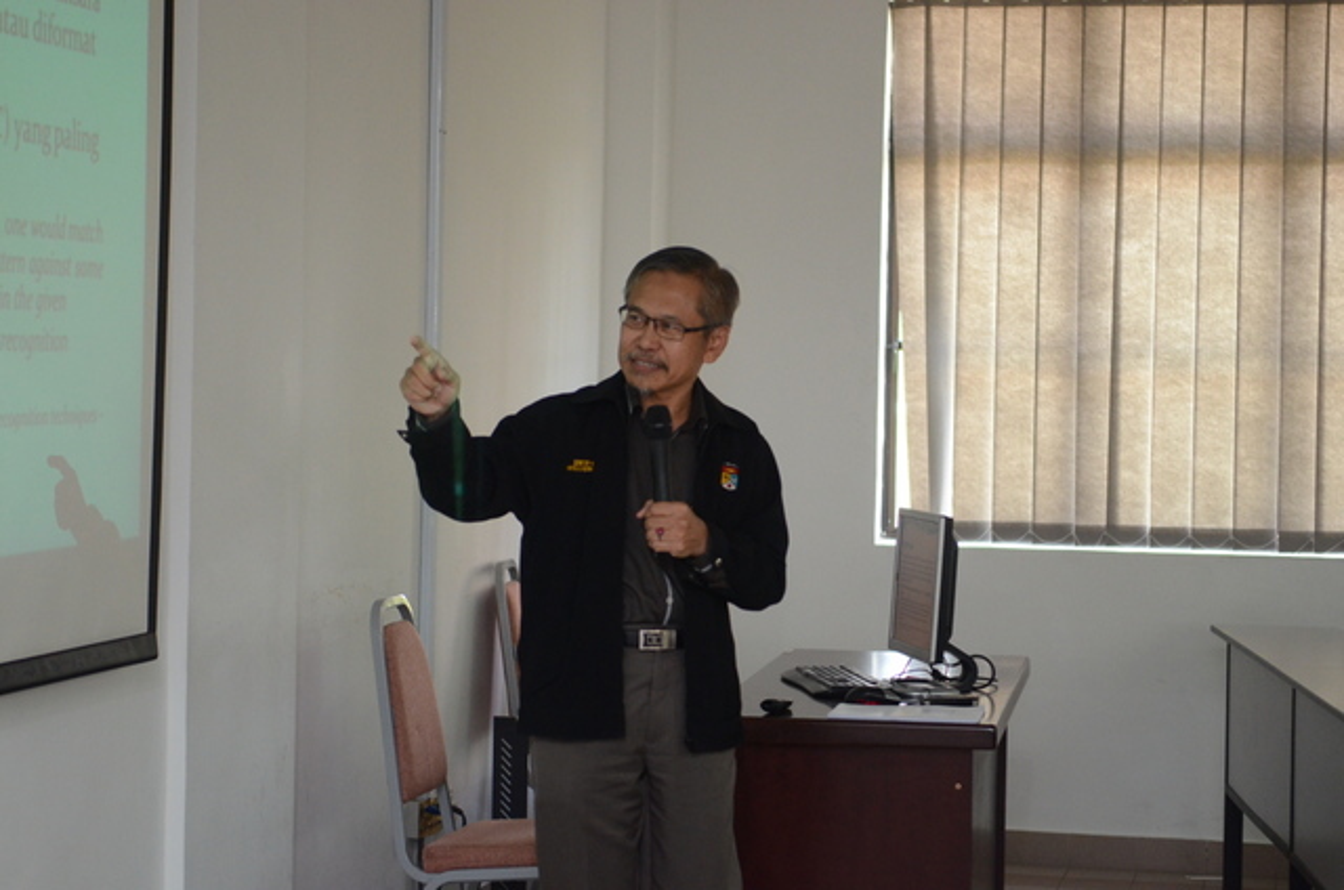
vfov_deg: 16.5
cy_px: 445
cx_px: 672
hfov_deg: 24.7
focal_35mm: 82
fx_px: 3074
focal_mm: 55
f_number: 2.8
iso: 1600
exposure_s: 1/250
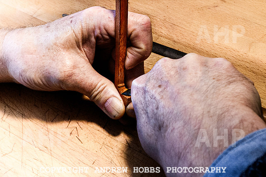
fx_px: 552
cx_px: 133
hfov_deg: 27.1
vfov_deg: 18.2
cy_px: 44
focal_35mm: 75
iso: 800
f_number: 3.5
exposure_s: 1/320
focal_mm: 17
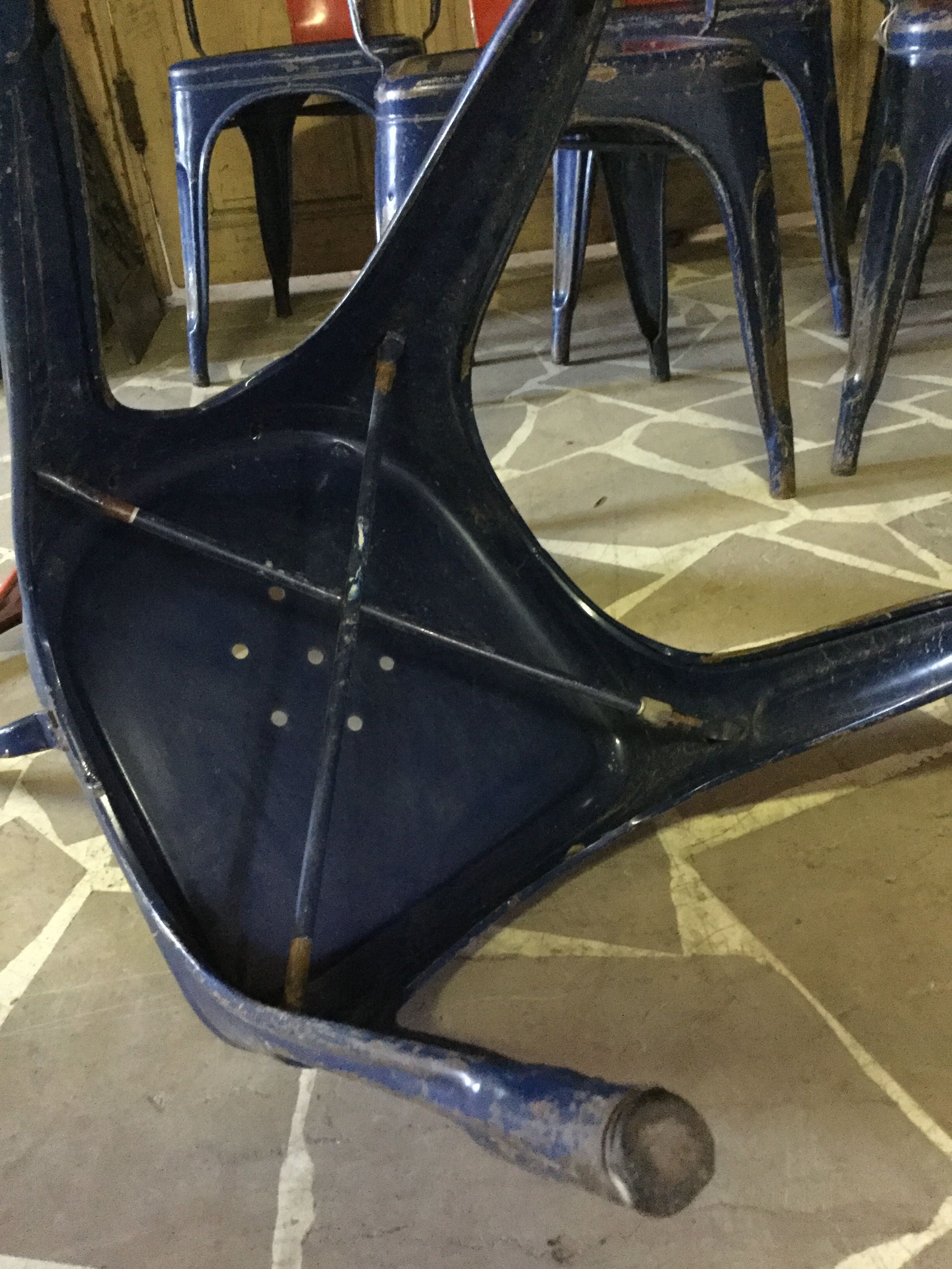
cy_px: 634
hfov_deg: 45.4
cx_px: 476
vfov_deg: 58.4
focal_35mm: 31
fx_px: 1137
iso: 800
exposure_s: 1/17
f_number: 2.4
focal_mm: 3.3
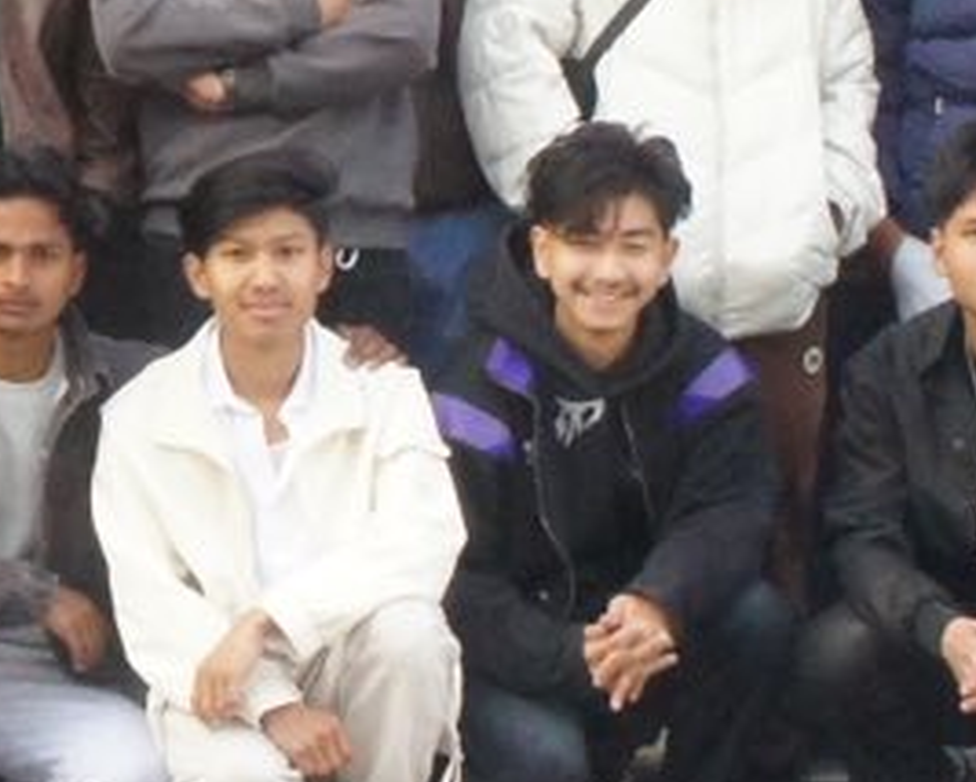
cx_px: 58
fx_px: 5839
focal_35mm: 202
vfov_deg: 7.6
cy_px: -115
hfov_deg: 9.5
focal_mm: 24
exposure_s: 1/100
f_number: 13
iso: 3200
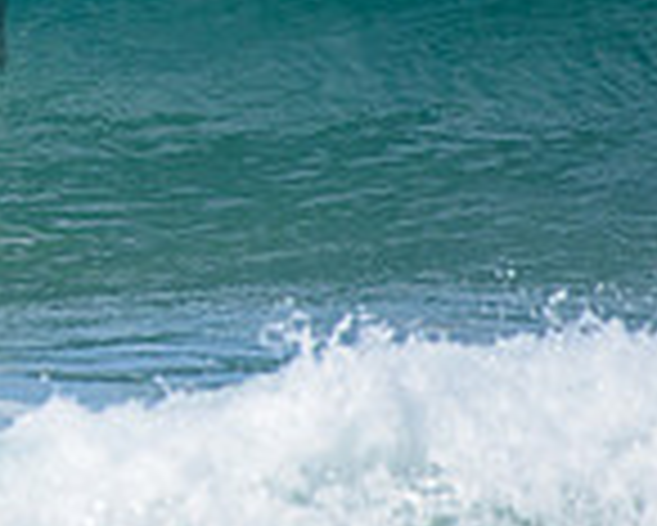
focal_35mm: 1863
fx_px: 36250
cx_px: -468
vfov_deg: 0.8
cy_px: -34
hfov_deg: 1.0
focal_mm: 500
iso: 250
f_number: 6.3
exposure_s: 1/2500
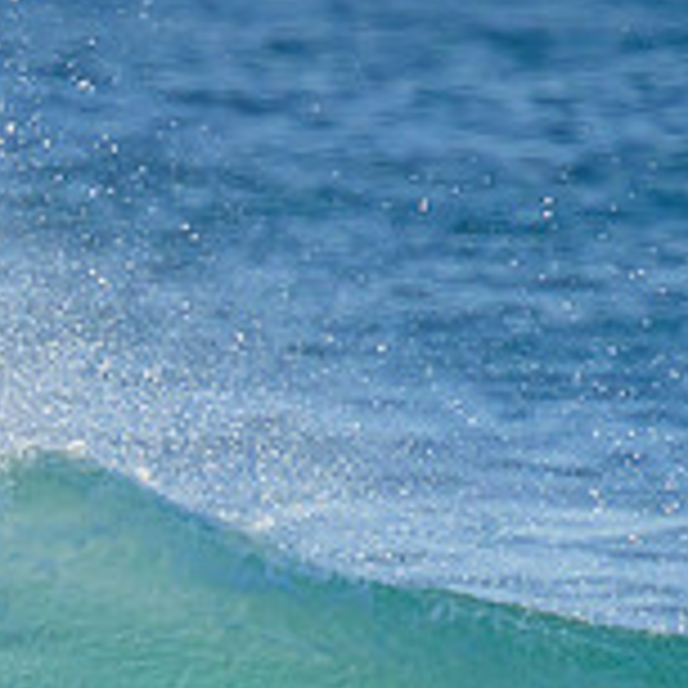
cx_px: -142
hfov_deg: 0.6
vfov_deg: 0.6
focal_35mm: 3000
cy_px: 775
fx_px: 67459
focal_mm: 800
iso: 800
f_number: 11
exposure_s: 1/1600
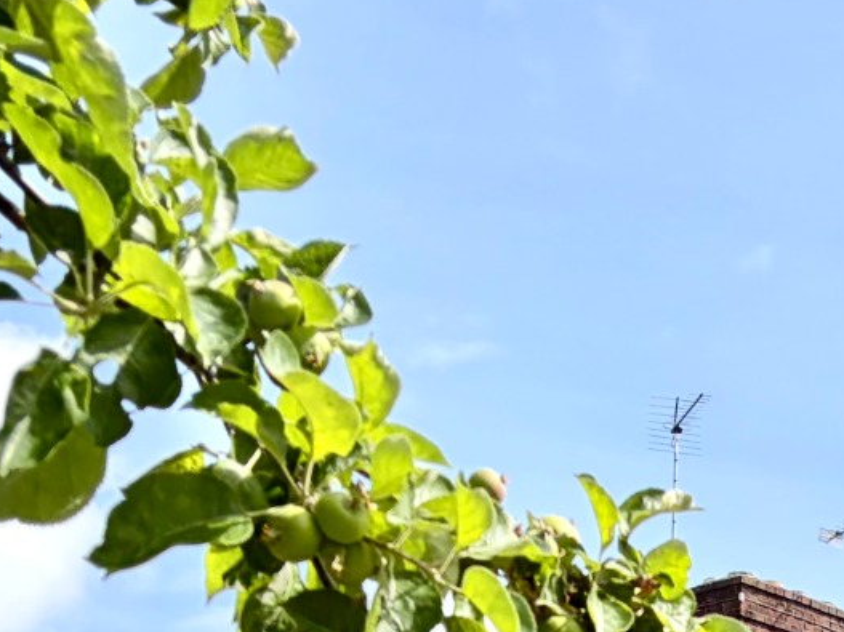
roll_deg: -1.6
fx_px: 2462
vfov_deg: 13.3
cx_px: 969
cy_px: 1106
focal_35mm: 101
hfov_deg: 18.6
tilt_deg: +6.4
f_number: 1.6
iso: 50
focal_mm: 5.96
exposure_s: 1/2639
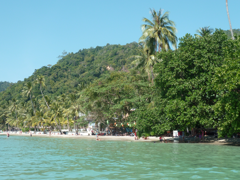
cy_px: 92
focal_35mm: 53
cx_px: 121
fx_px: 367
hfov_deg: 36.2
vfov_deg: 27.5
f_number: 3.8
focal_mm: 8.5
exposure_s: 1/400
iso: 80
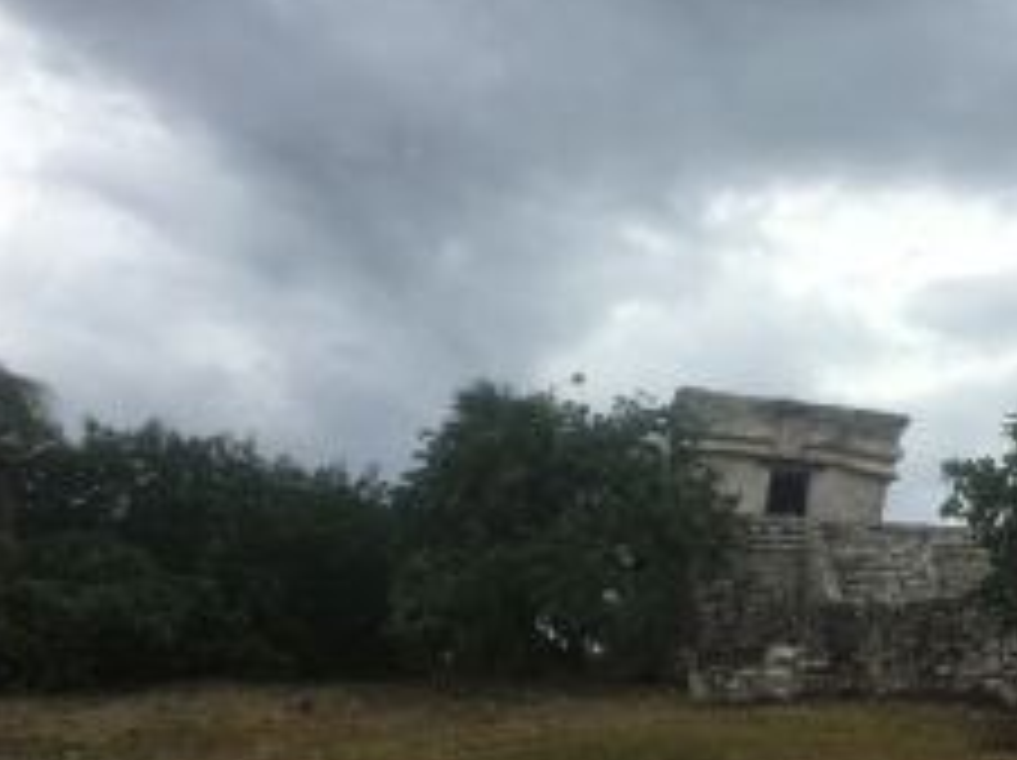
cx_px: 778
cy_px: 513
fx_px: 1379
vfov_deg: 30.6
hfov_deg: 39.2
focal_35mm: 47
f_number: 2.2
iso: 25
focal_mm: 4.15
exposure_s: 1/1672
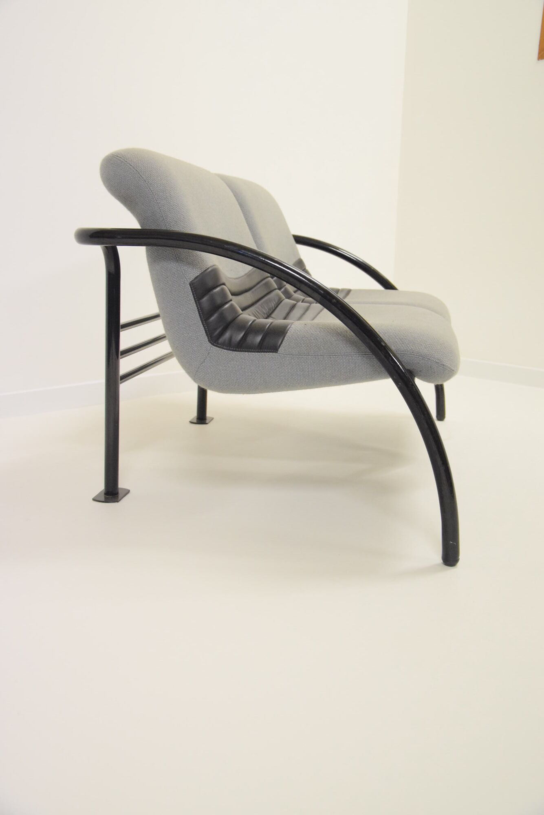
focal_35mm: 38
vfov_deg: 51.3
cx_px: 272
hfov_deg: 35.5
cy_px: 408
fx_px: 849
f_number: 4
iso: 2800
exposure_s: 1/60
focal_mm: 25
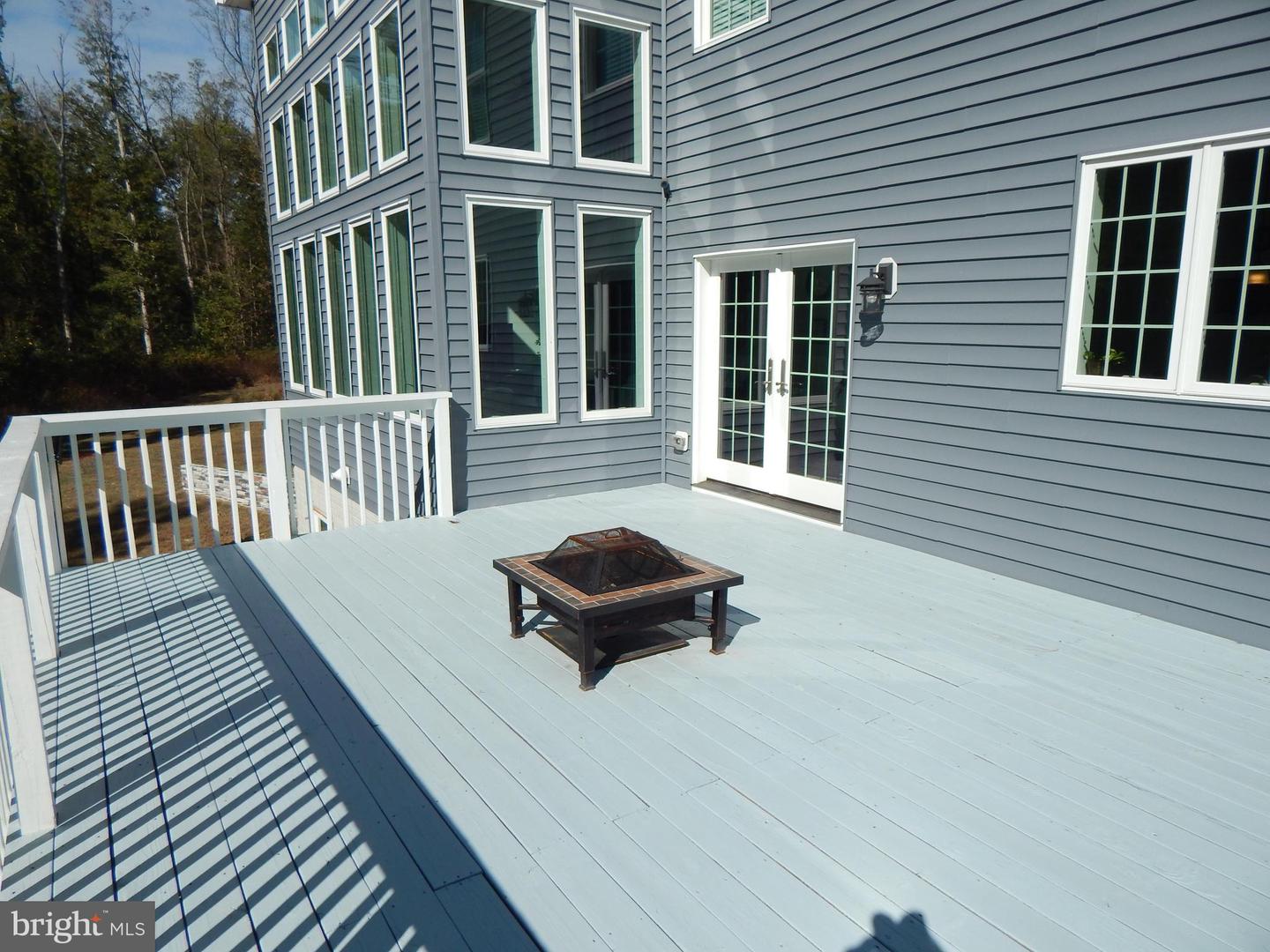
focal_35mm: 22
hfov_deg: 76.4
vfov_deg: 61.1
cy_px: 476
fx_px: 807
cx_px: 635
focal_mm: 4
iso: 125
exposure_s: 1/800
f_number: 6
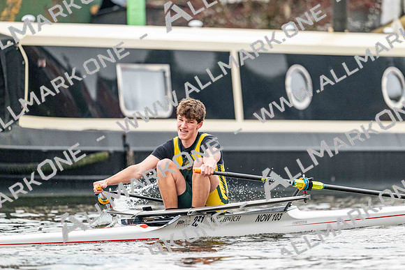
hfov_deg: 5.2
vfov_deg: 3.4
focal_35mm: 400
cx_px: 202
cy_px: 135
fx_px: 4501
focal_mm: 400
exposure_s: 1/2500
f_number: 4.5
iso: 4500
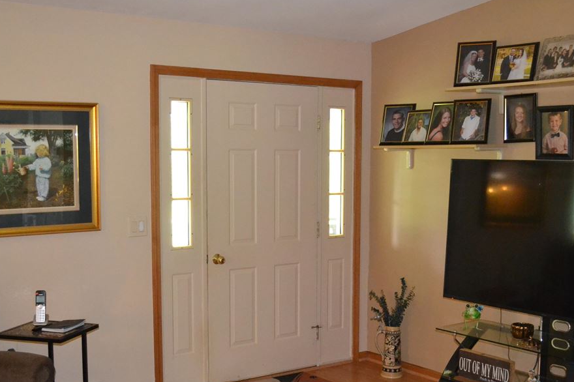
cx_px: 303
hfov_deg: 41.1
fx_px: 765
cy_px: 240
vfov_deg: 28.0
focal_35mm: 48
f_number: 4
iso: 3200
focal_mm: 22
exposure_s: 1/60
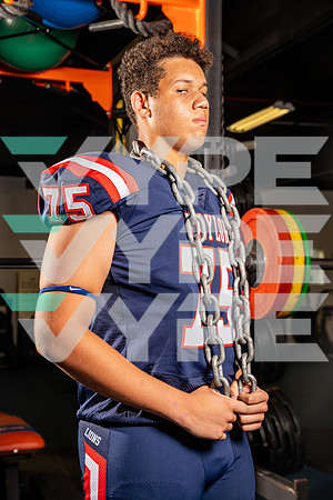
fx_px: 777
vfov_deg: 35.6
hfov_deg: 24.2
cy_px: 250
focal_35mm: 56
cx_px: 166
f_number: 5.6
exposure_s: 1/500
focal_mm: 56
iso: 320
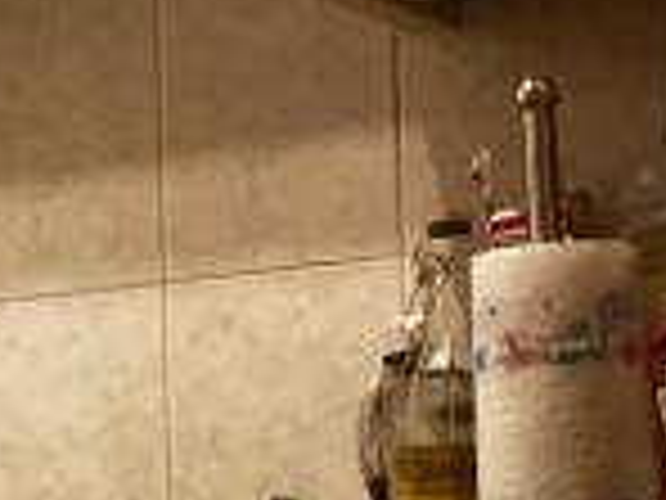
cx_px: -560
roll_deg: -0.5
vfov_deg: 12.9
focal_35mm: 114
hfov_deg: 14.9
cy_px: 444
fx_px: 2193
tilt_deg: +4.8
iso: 160
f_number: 2.2
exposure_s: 1/33
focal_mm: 4.15
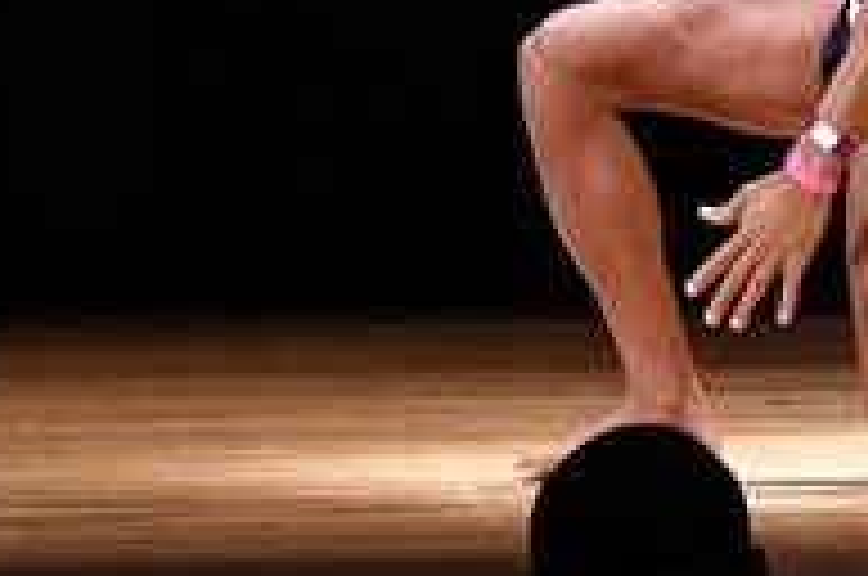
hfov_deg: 2.7
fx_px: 18077
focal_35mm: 751
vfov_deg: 1.8
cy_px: -338
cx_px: 816
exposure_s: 1/400
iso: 4000
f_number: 5.6
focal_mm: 125
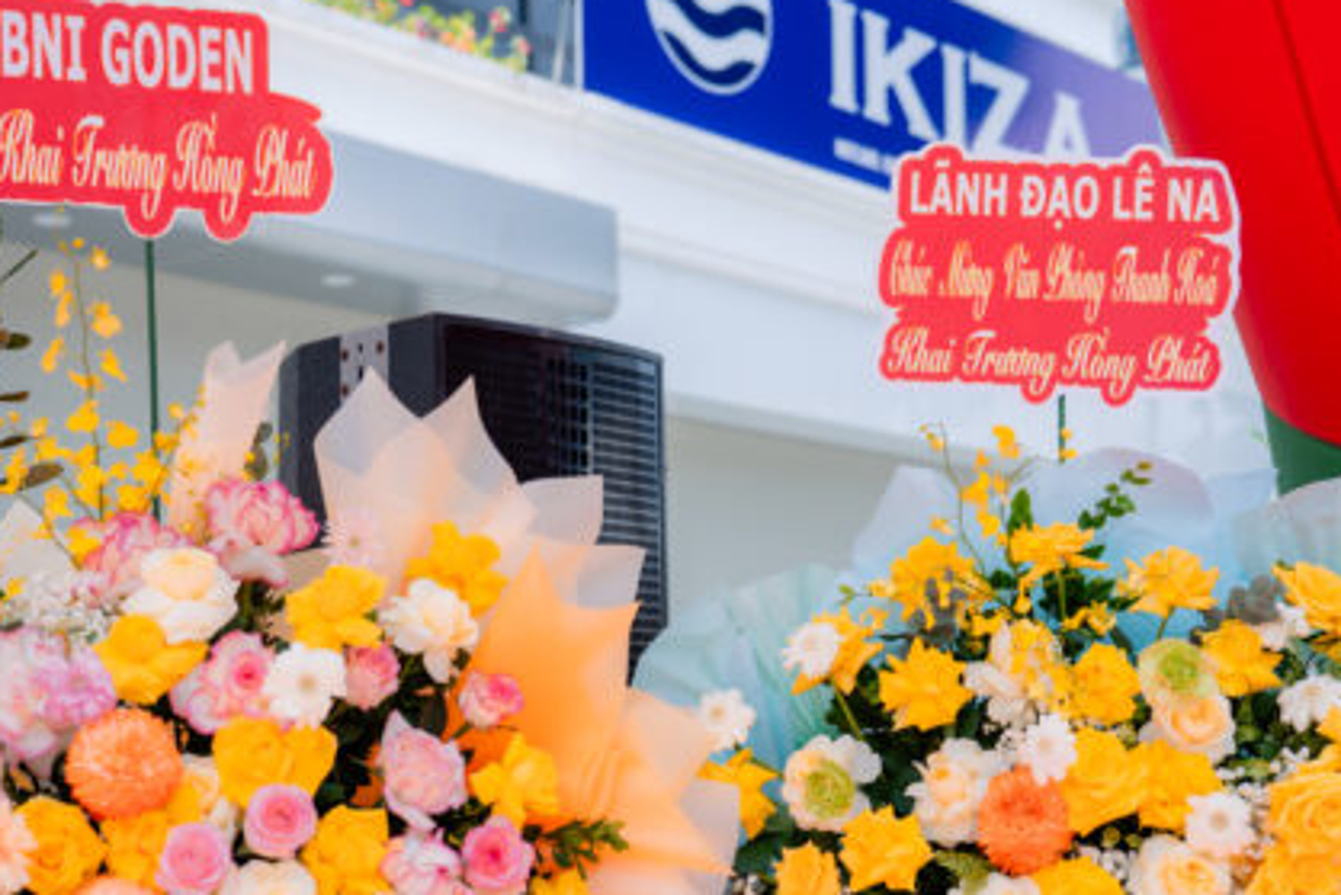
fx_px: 2087
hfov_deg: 35.6
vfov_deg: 24.2
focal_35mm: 56
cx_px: 616
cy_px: 494
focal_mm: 39
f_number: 3.2
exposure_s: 1/500
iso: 100
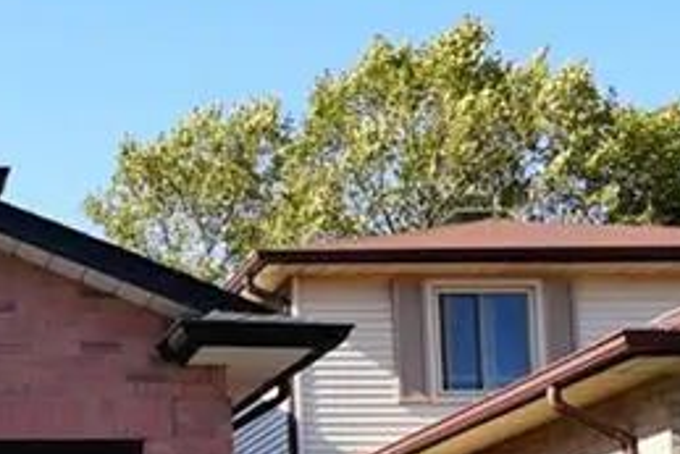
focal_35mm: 79
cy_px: 608
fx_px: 1493
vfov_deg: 16.3
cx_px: -231
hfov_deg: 22.6
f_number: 7.1
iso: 80
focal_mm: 20
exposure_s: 1/100
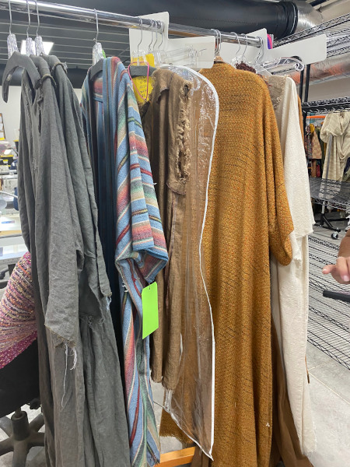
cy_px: 234
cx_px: 175
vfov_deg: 67.3
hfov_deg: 53.1
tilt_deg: -13.8
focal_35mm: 26
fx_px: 351
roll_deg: +2.2
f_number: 1.8
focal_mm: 4.25
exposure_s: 1/60
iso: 200
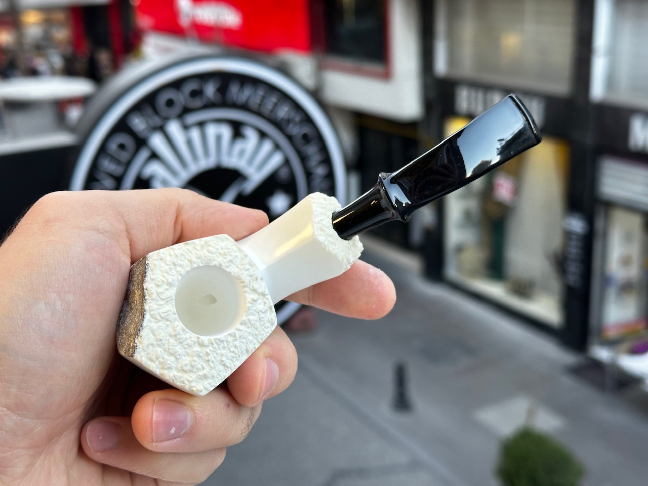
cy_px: 243
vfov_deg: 30.3
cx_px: 324
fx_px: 899
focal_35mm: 48
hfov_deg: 39.7
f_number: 1.78
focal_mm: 6.86
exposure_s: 1/100
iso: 64
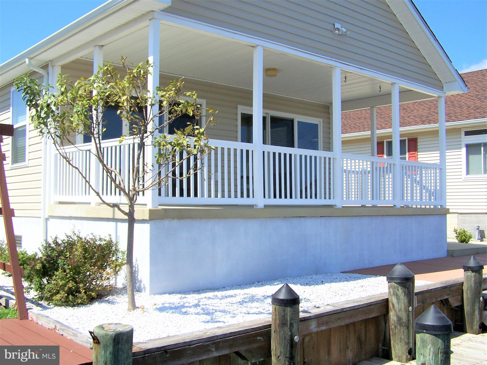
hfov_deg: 49.0
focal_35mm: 38
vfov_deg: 37.7
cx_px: 244
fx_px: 535
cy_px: 182
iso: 80
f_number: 4
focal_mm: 6.3
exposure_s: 1/1000
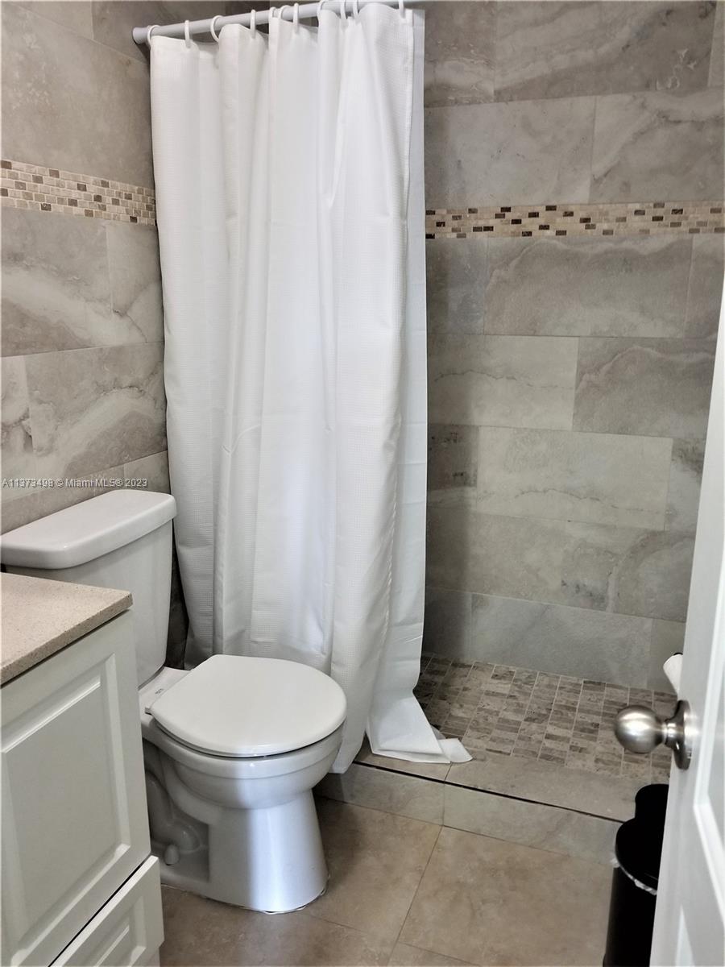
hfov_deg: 53.1
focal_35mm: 26
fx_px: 726
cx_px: 362
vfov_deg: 67.3
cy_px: 484
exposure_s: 1/11
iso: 200
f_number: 1.7
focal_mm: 4.25
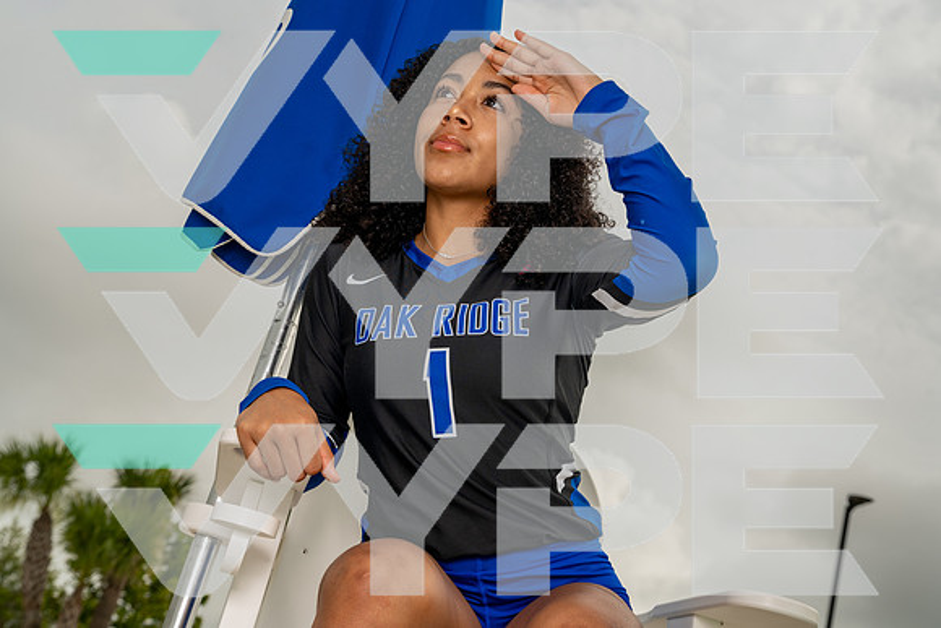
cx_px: 470
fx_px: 1307
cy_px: 314
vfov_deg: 27.0
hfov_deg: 39.6
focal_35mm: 50
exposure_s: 1/400
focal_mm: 50
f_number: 8
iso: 125
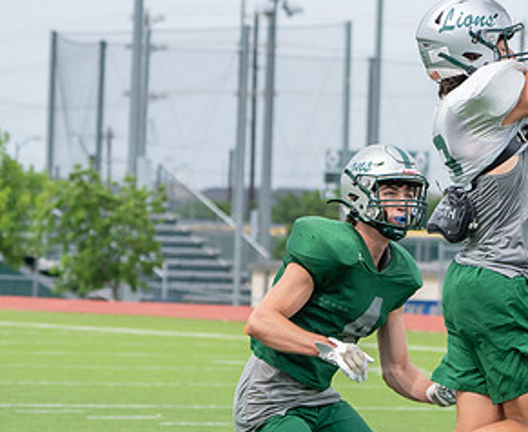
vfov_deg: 5.3
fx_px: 4698
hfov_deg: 6.4
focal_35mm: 298
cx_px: 588
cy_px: 359
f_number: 5.6
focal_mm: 116
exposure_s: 1/1250
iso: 400
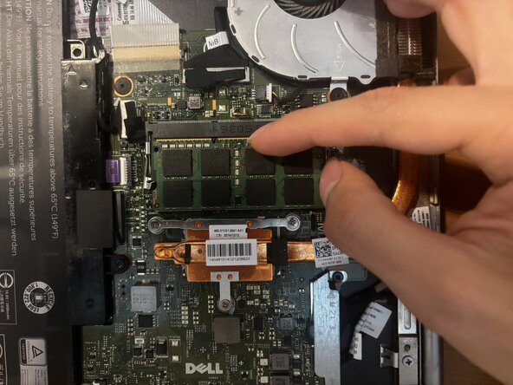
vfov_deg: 53.1
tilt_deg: -86.8
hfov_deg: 67.3
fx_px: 385
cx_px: 256
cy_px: 192
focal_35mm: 26
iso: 500
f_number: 1.6
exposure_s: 1/30
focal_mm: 5.96
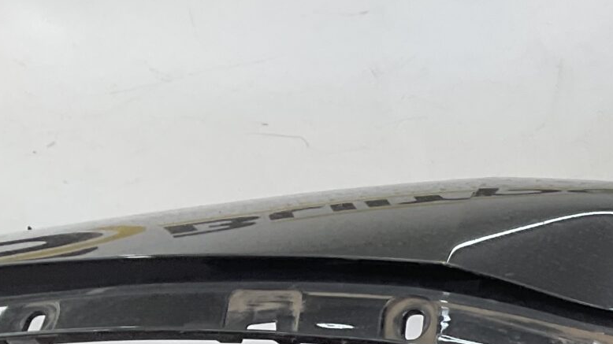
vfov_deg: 10.9
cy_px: 600
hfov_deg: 17.9
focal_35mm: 104
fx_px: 1690
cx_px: 975
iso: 16
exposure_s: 1/100
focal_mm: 3
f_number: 1.8
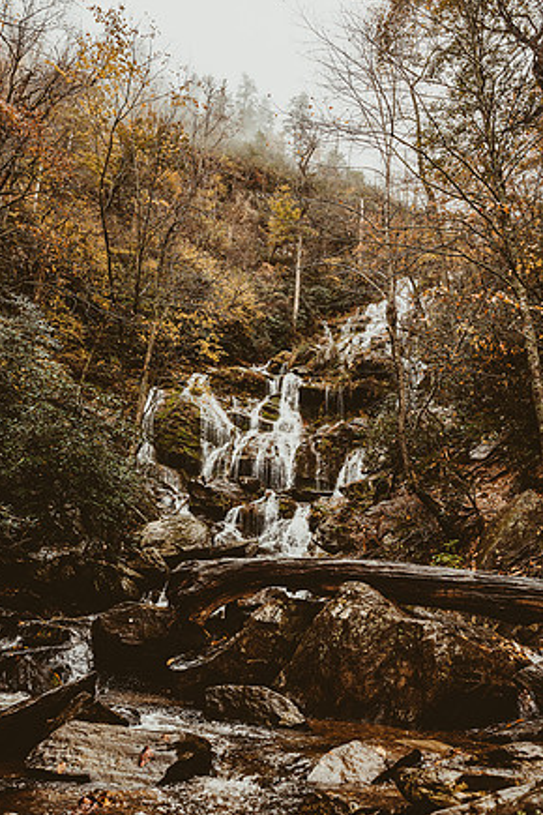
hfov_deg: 43.6
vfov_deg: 61.9
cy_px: 403
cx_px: 270
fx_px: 679
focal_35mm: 30
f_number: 5.6
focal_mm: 29
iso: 800
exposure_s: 1/400
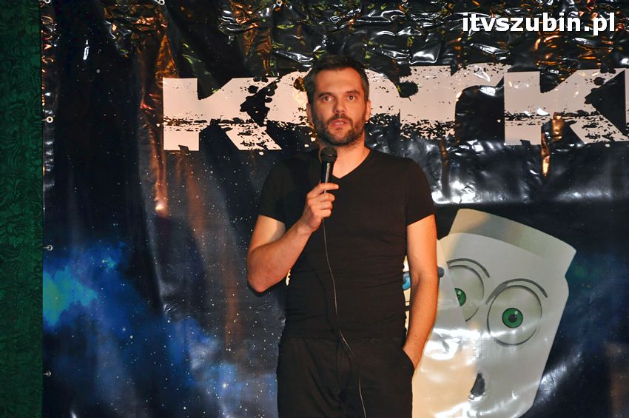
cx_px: 314
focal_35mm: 158
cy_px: 209
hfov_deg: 13.1
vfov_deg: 8.7
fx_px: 2749
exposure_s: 1/60
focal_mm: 105
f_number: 5.6
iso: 1000
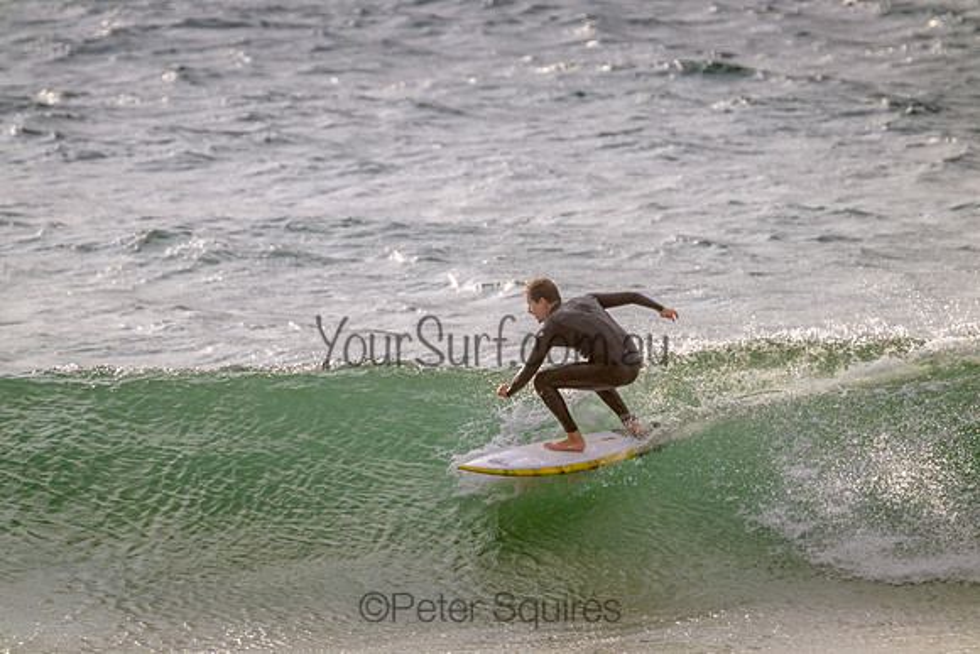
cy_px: 327
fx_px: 21782
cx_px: 490
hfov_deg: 2.6
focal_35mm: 800
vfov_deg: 1.7
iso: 800
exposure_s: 1/2000
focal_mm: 800
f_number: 11
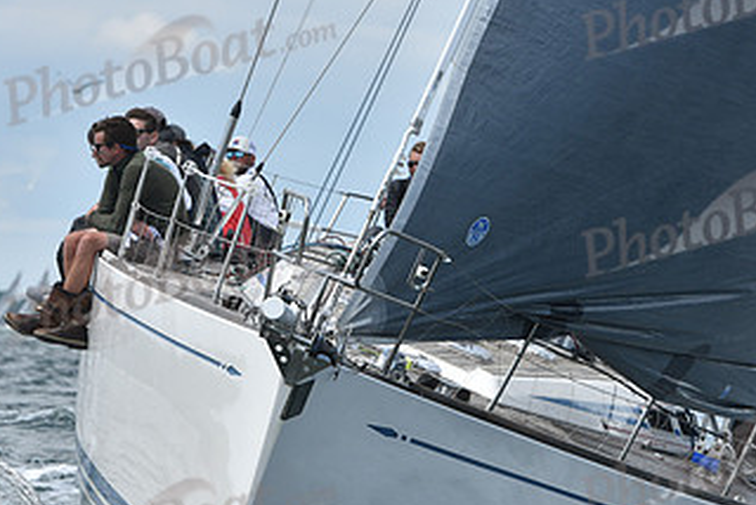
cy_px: 372
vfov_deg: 4.5
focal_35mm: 308
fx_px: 6474
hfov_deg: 6.7
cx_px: 461
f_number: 6.3
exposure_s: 1/1250
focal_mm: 170
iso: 250
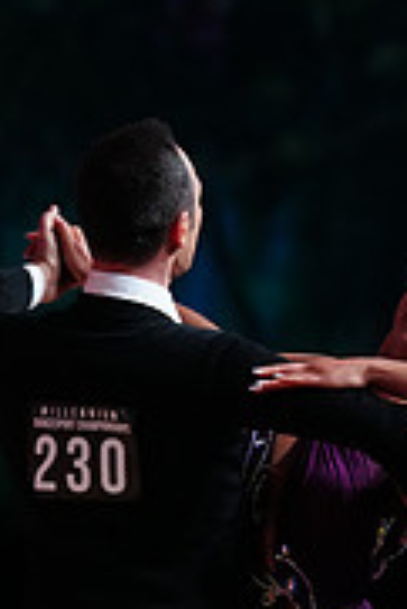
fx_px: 9055
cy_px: 821
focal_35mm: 535
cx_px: 109
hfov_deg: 2.6
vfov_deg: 3.8
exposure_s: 1/400
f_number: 3.5
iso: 4000
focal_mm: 167
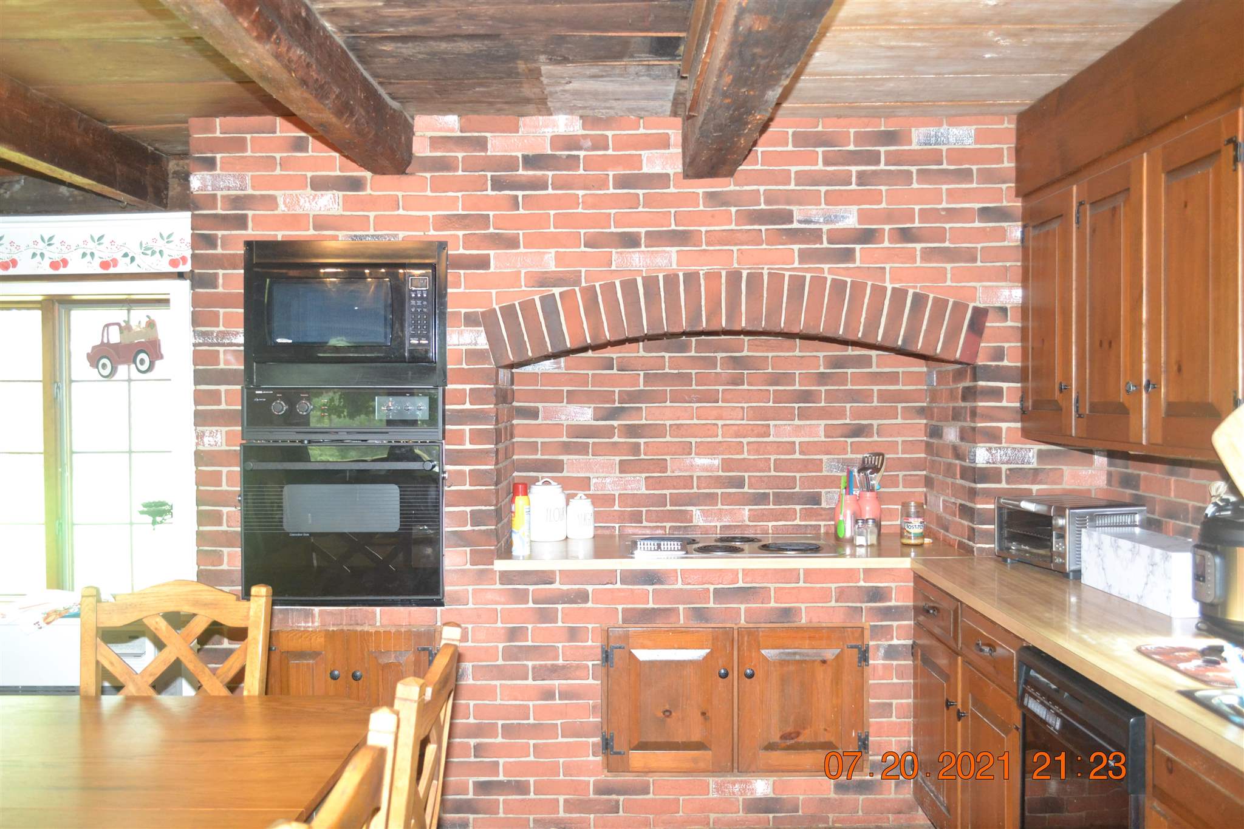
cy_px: 414
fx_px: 1140
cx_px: 622
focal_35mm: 33
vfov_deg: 40.0
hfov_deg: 57.2
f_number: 3.8
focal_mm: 22
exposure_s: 1/60
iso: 1600
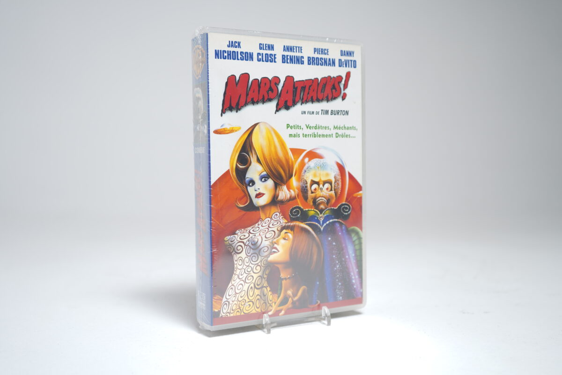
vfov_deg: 36.9
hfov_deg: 53.1
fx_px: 562
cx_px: 281
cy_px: 188
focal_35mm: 36
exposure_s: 1/6
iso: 64
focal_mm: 36
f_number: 4
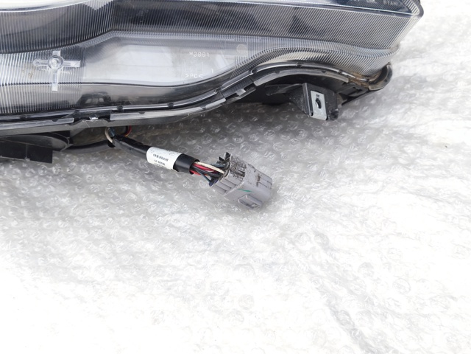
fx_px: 476
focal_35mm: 35
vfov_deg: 40.7
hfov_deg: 52.6
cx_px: 236
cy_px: 177
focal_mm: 5.35
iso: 80
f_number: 1.7
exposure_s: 1/136
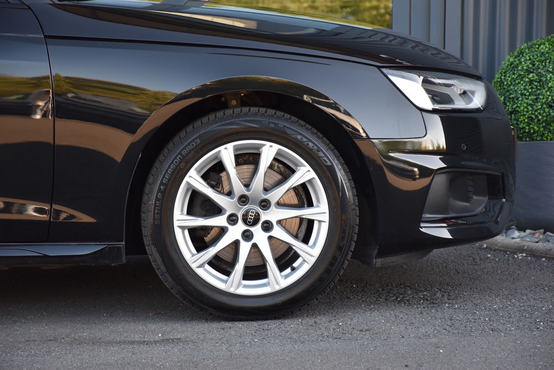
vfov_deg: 9.6
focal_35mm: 142
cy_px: 185
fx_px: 2193
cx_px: 277
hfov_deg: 14.4
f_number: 5.3
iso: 720
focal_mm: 95
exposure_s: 1/250
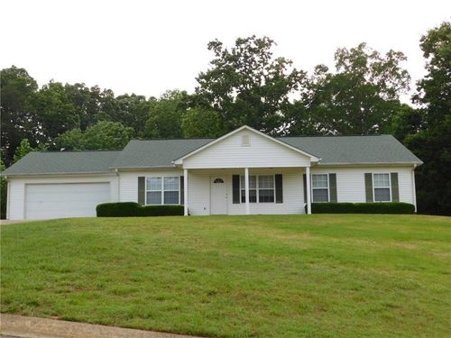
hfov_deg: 51.4
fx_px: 469
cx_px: 226
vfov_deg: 39.7
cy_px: 169
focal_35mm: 36
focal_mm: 6.3
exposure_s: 1/500
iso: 125
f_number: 3.5
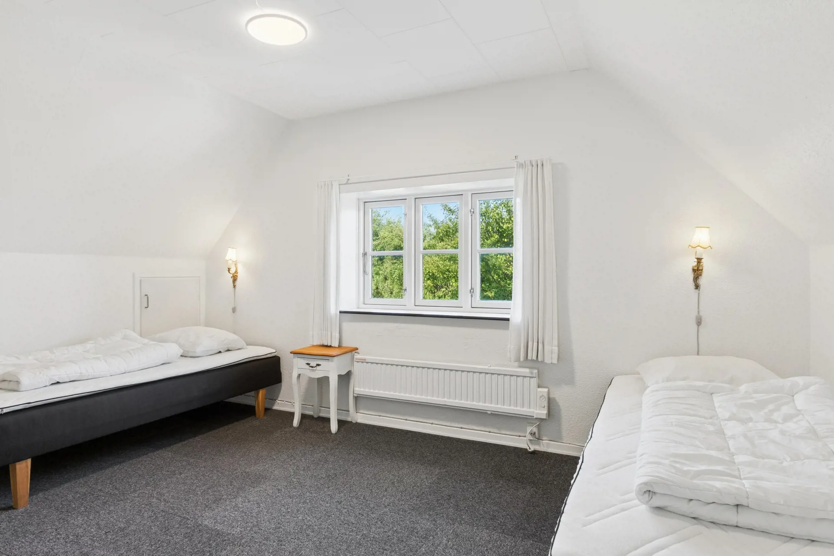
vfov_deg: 57.8
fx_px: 504
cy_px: 278
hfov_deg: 79.2
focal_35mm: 22
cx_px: 417
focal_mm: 14.5
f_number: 8
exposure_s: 1/30
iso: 200
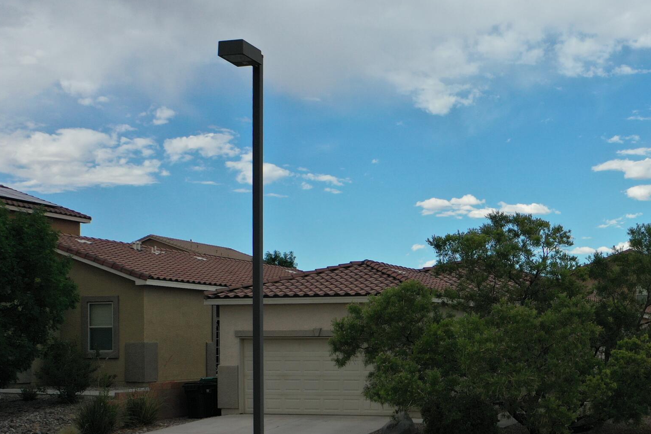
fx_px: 995
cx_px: 546
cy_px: 348
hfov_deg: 34.8
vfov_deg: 24.2
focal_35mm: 55
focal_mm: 10.26
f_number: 2.8
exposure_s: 1/1600
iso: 100
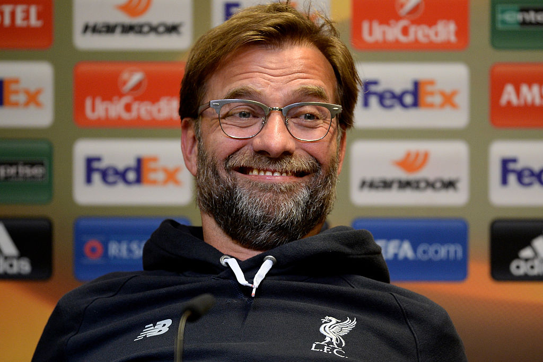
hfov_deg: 3.4
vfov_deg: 2.3
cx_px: 272
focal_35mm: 600
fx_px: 9051
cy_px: 181
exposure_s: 1/160
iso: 2000
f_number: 4
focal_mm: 600
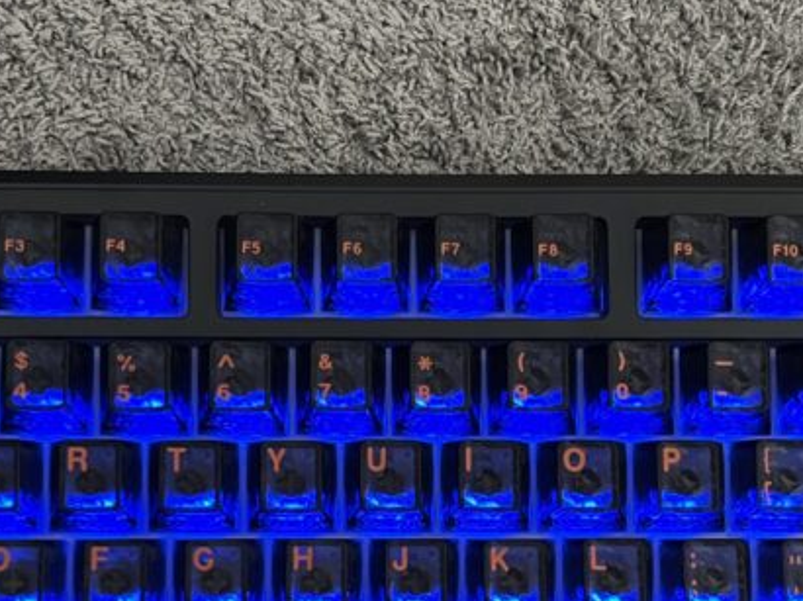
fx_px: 1507
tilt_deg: -79.6
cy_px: 513
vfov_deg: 22.2
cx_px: 380
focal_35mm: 65
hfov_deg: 29.8
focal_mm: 5.7
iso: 500
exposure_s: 1/49
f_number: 1.5
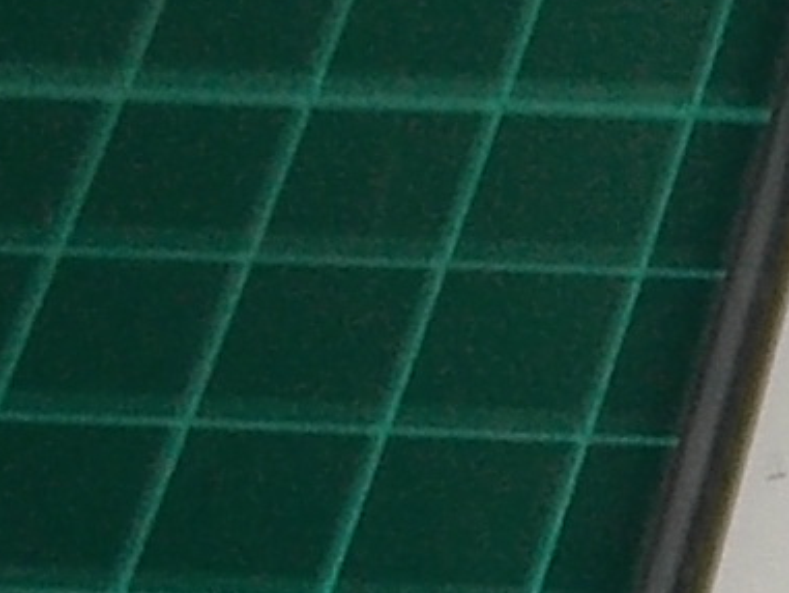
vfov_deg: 8.5
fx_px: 3944
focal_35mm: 173
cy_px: 678
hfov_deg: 9.4
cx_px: 2214
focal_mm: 4.1
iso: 125
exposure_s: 1/30
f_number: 3.3
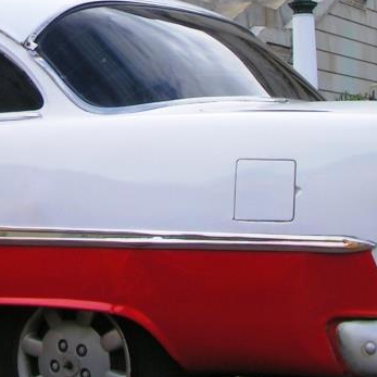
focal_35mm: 99
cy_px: -27
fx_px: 1220
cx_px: 48
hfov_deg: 17.3
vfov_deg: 17.1
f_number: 5.6
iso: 50
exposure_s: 1/200
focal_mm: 5.8
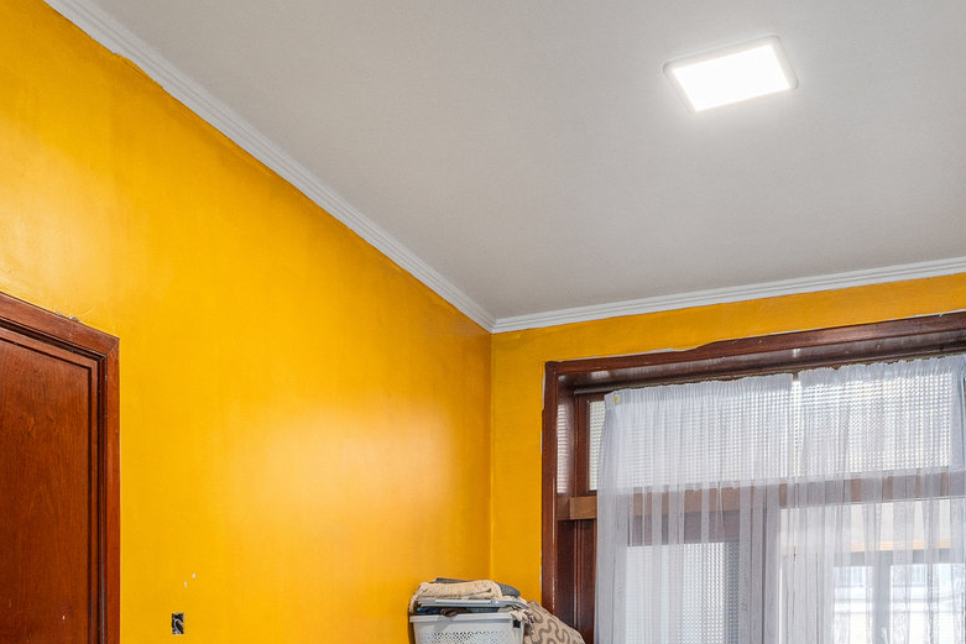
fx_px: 1203
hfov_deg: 43.0
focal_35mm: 45
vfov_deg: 27.5
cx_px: 299
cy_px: 701
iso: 250
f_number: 11
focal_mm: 14.6
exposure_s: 1/125
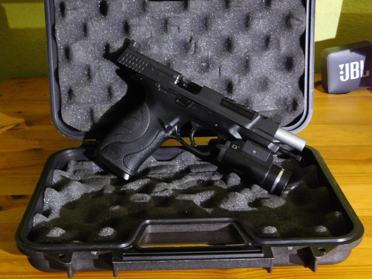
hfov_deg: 37.5
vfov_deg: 28.6
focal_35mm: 51
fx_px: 548
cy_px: 140
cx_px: 186
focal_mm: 9
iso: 800
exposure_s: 1/8
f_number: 3.8
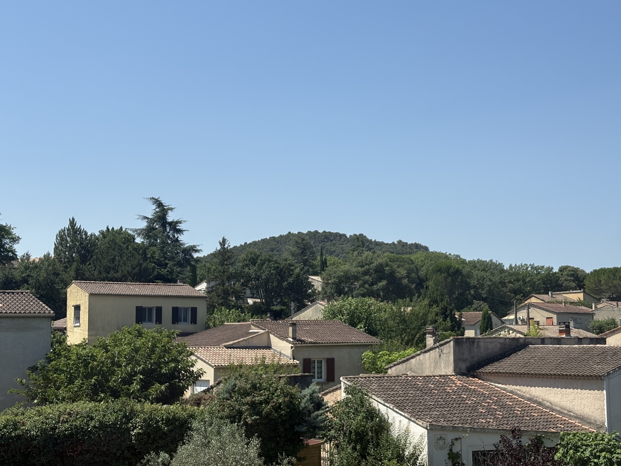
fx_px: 933
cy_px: 233
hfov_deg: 36.8
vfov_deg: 28.0
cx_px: 310
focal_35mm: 52
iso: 32
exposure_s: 1/3125
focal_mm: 5.96
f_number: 1.6
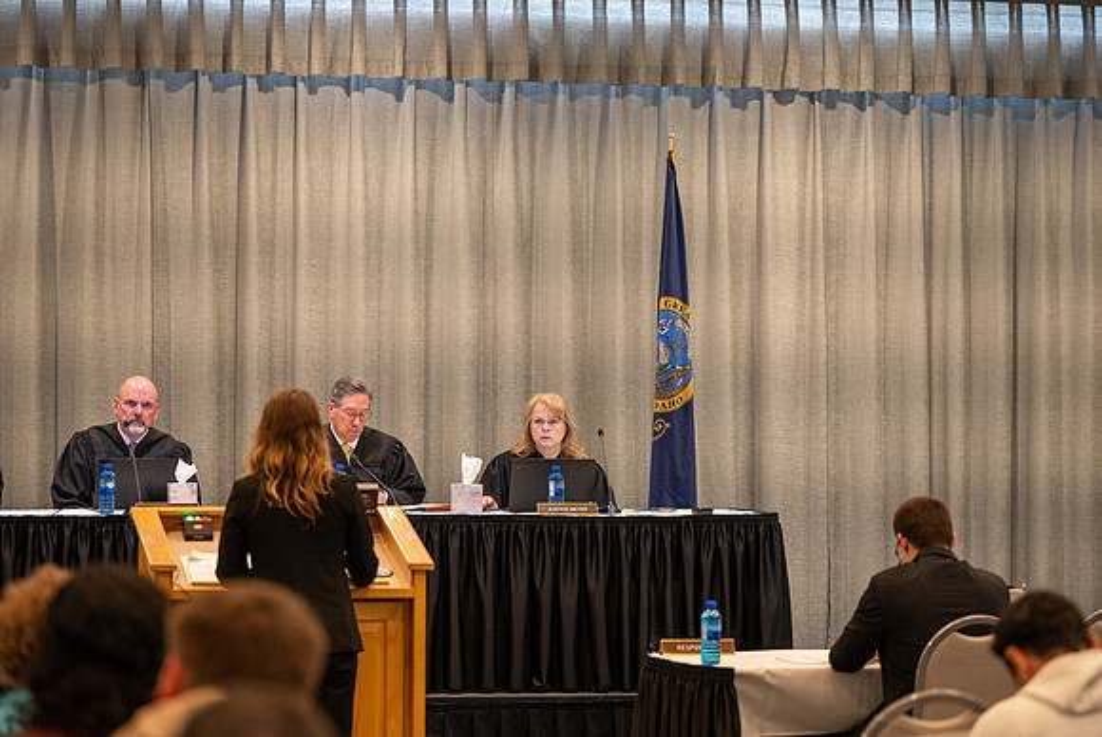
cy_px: 336
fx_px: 3247
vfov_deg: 13.0
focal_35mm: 106
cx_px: 555
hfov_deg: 19.3
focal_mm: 97
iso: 2000
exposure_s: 1/200
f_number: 2.8
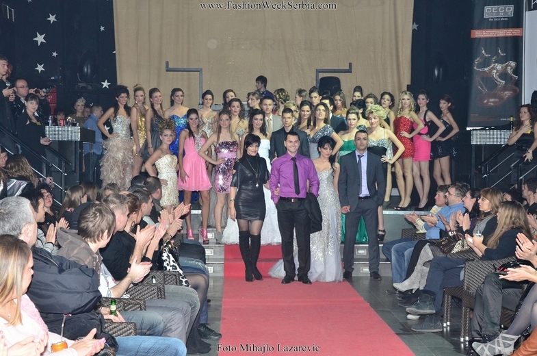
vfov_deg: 25.6
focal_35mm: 52
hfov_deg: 37.9
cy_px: 178
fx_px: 782
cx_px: 268
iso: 1000
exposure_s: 1/125
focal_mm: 35
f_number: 8
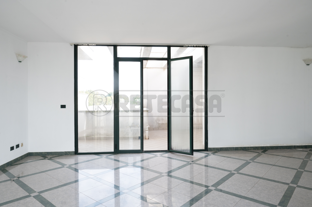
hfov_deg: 73.8
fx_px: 208
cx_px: 156
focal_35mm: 24
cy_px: 104
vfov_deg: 53.1
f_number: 11
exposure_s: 1/80
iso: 640
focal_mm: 24
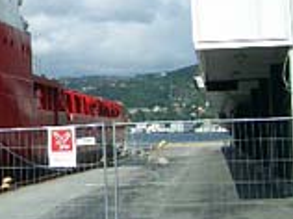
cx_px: -121
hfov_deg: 18.0
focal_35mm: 100
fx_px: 845
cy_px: 52
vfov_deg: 14.7
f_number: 4.3
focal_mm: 5.8
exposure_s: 1/800
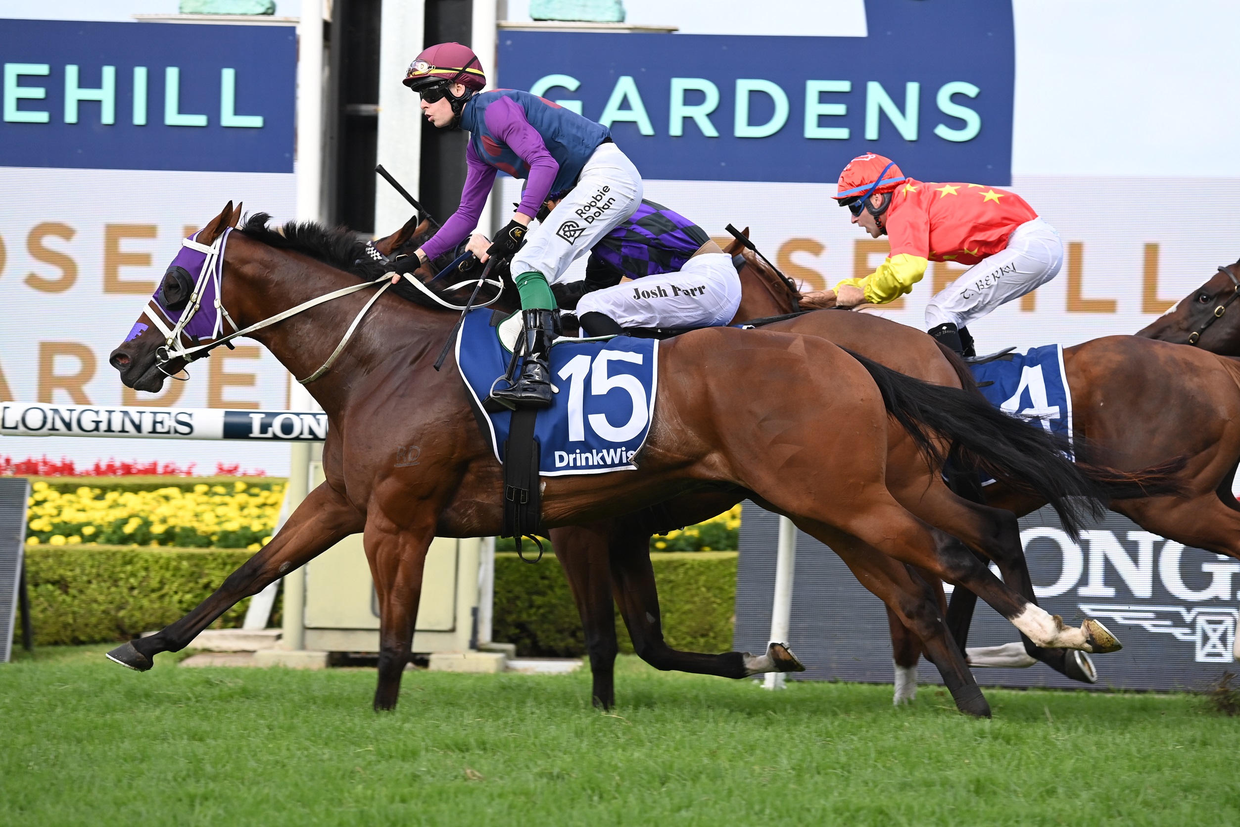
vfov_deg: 6.9
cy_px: 414
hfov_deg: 10.3
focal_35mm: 200
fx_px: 6889
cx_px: 620
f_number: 5.3
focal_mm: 200
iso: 900
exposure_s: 1/1250
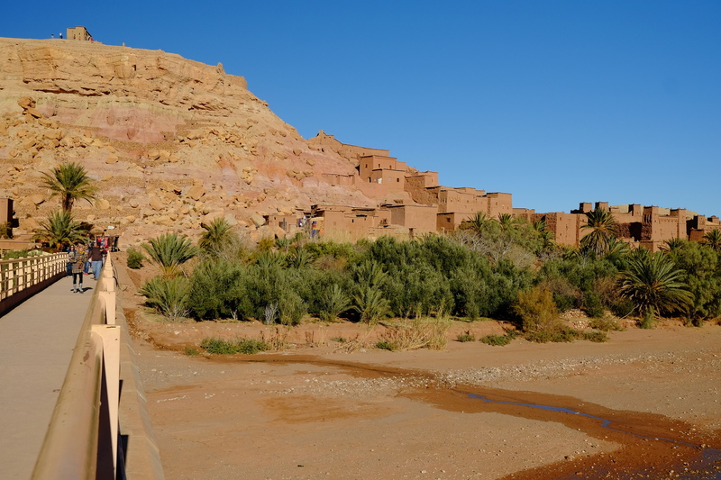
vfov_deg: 37.8
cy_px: 240
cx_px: 360
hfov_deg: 54.4
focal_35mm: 35
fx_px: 701
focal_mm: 23
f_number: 8
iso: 400
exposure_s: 1/750
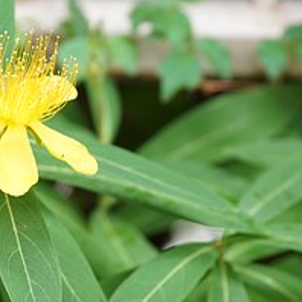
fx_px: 6514
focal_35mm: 660
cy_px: 120
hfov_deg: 2.7
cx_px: 78
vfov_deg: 2.7
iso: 500
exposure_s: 1/80
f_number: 6.3
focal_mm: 300
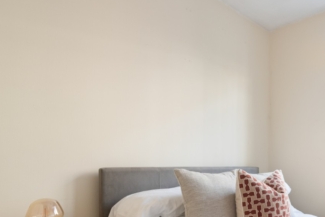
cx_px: 275
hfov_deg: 55.9
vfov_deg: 42.2
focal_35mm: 30
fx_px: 271
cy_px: 164
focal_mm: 16
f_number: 8
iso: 400
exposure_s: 1/6
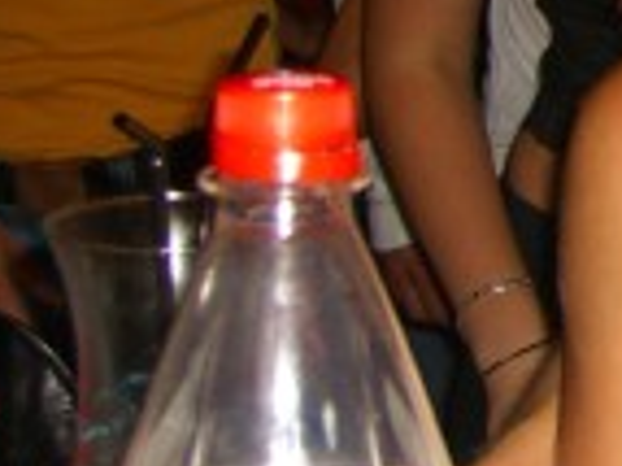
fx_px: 2873
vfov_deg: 9.0
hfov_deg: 11.4
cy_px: -244
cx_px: 1174
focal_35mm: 160
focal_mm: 7.9
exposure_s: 1/60
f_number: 2.8
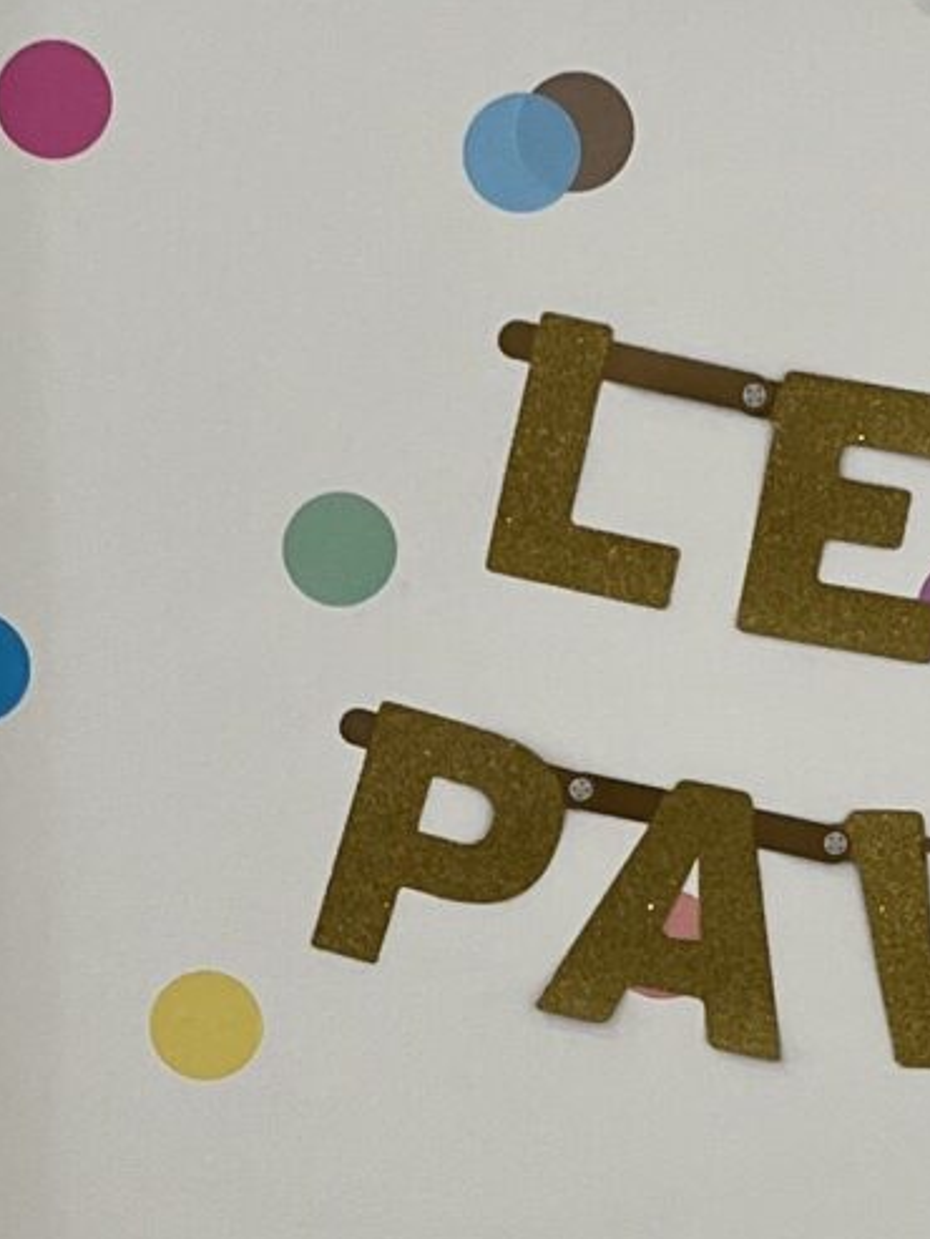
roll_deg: +1.2
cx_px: 382
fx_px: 4834
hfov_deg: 11.0
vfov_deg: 14.6
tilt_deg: -12.5
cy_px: 895
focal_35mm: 135
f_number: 1.6
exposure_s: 1/120
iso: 80
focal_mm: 5.1
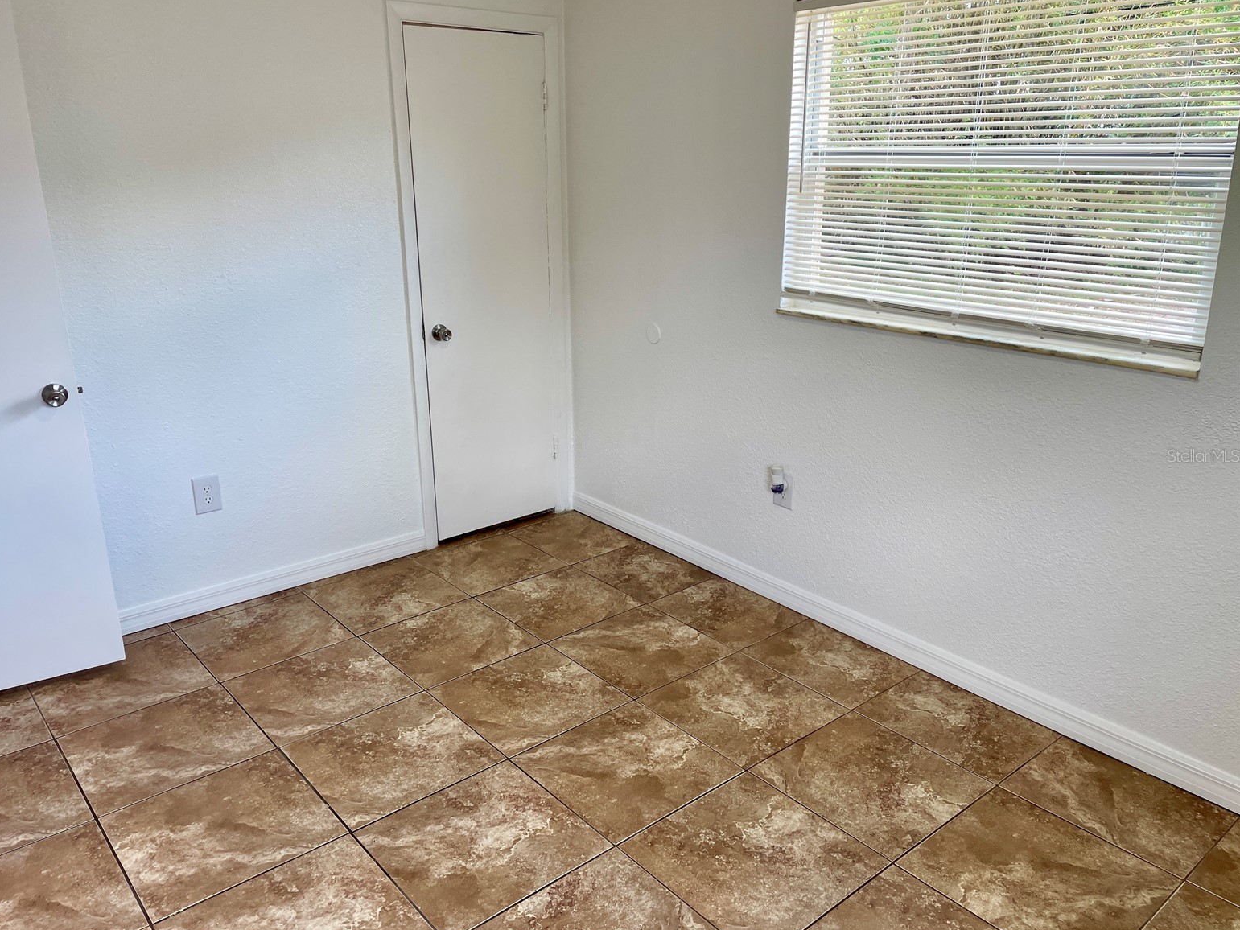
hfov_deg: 65.3
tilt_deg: -16.7
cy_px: 455
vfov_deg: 51.4
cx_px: 599
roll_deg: +0.3
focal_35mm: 27
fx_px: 967
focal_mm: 4.2
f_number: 1.6
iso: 40
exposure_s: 1/120
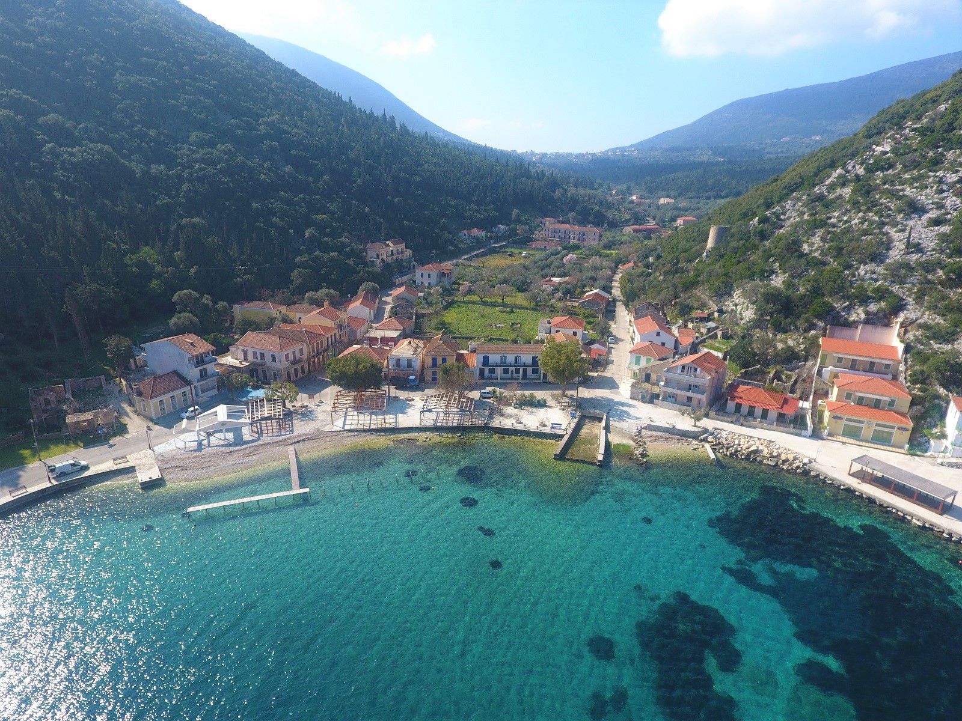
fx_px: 556
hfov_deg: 81.7
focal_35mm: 20
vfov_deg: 66.0
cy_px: 360
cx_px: 481
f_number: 2.8
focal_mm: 3.61
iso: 100
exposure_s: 1/568
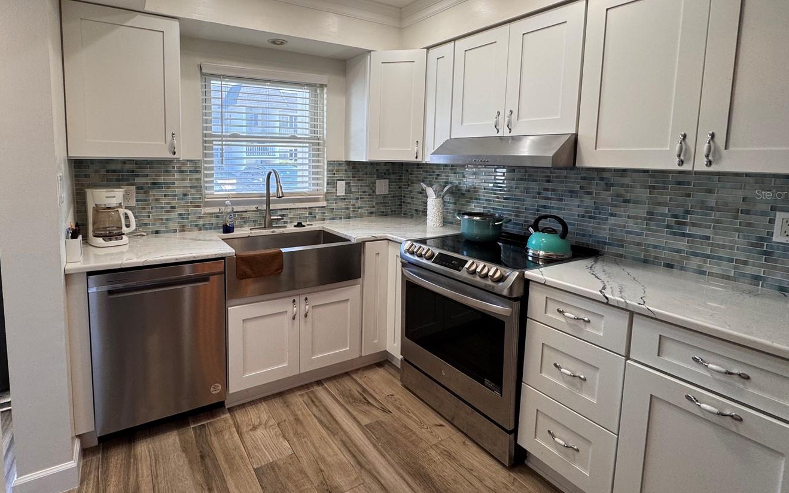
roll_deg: -1.3
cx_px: 333
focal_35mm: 18
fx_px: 387
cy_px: 194
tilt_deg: -6.5
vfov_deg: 64.3
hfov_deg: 90.4
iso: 125
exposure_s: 1/120
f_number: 2.2
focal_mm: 2.22
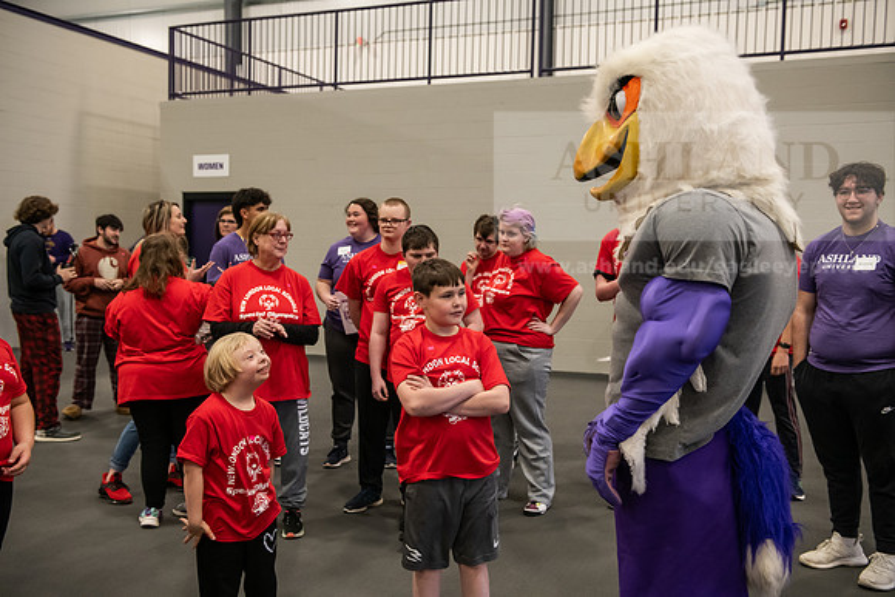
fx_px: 945
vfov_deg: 35.1
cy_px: 298
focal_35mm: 38
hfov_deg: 50.7
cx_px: 448
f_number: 3.5
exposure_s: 1/200
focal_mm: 38
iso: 2500
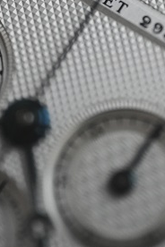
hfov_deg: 5.2
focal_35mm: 262
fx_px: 1801
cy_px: -11
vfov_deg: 7.8
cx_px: 143
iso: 3200
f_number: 2.8
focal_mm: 105
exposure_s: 1/250
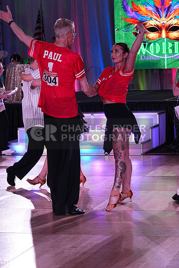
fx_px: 783
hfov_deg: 13.0
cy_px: 134
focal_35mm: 105
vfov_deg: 19.5
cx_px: 90
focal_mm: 105
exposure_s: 1/320
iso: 2500
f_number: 7.1
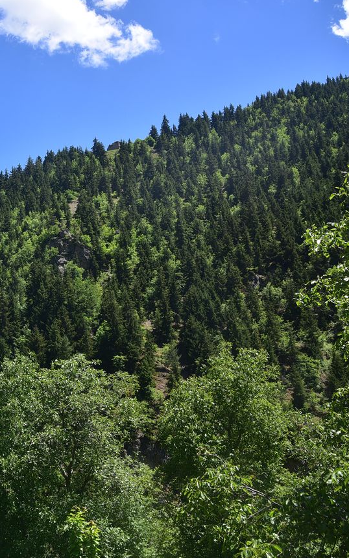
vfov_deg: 26.8
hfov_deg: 16.6
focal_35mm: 77
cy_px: 279
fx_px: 1171
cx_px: 6
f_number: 9
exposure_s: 1/250
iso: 160
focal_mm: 50
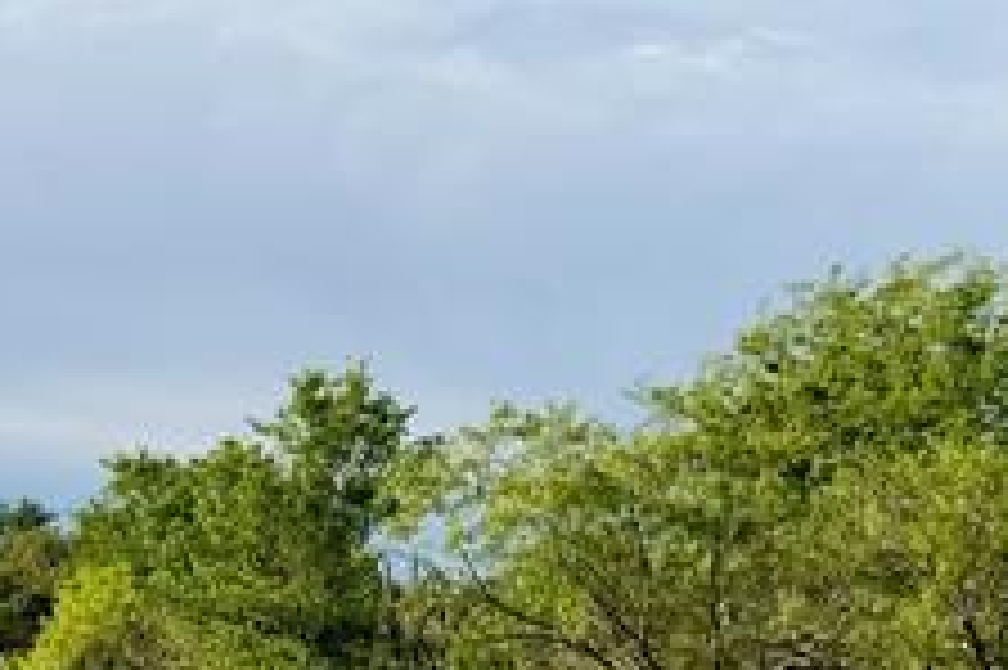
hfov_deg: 16.5
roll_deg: +0.1
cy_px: 567
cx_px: -446
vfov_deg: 11.9
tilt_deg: +0.4
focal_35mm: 114
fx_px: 3190
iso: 80
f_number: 1.78
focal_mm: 6.76
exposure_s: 1/4405
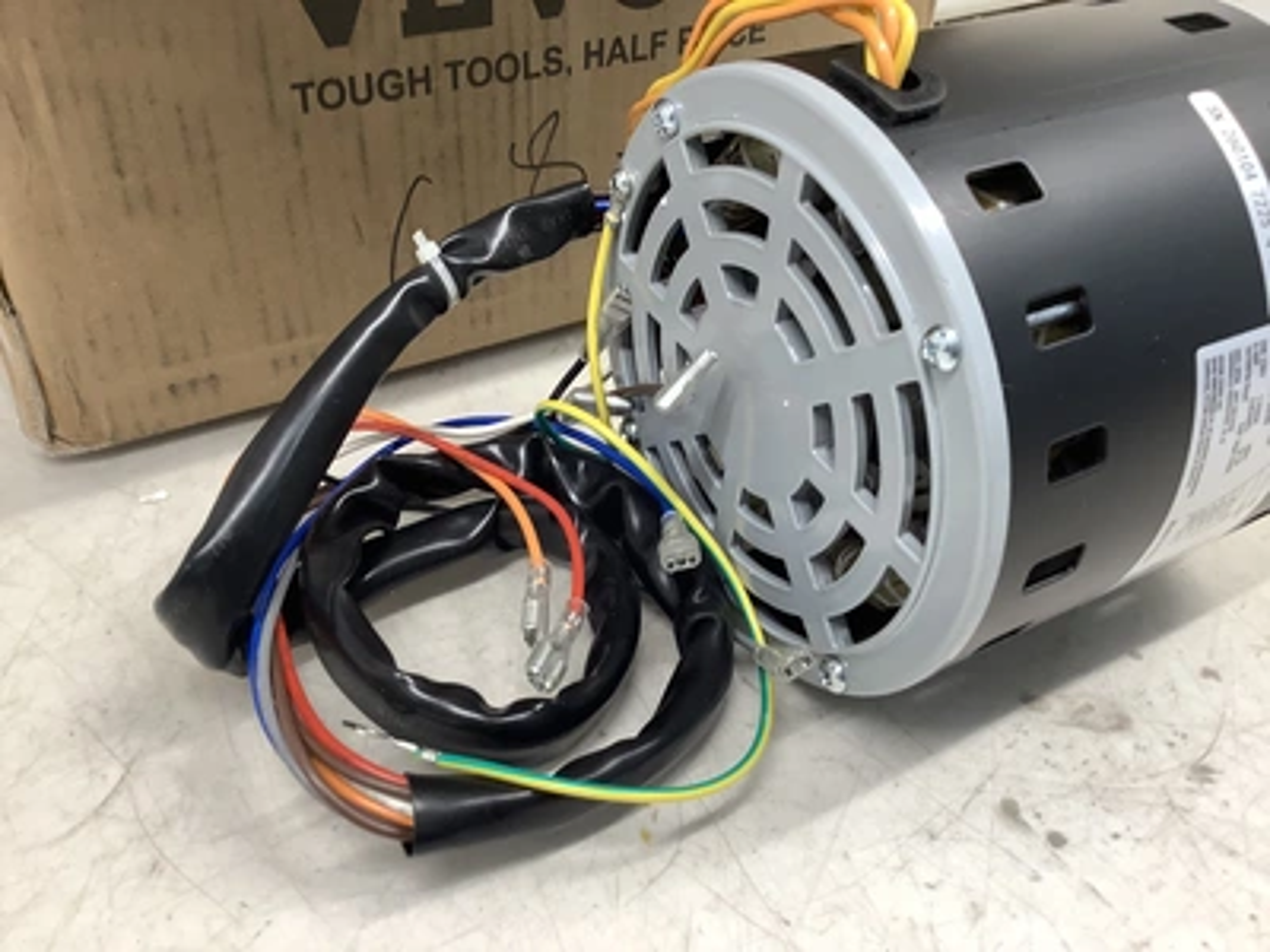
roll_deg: -0.2
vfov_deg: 45.4
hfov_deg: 58.4
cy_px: 476
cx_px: 635
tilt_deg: -35.9
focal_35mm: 31
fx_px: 1137
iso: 80
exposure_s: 1/60
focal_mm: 3.3
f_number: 2.4
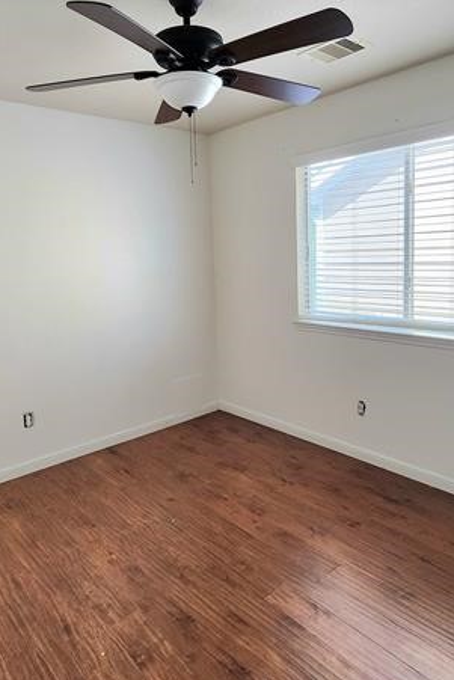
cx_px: 190
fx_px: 435
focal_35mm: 23
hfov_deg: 54.9
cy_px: 288
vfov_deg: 75.6
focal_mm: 1.74
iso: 80
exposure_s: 1/60.2
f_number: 2.2
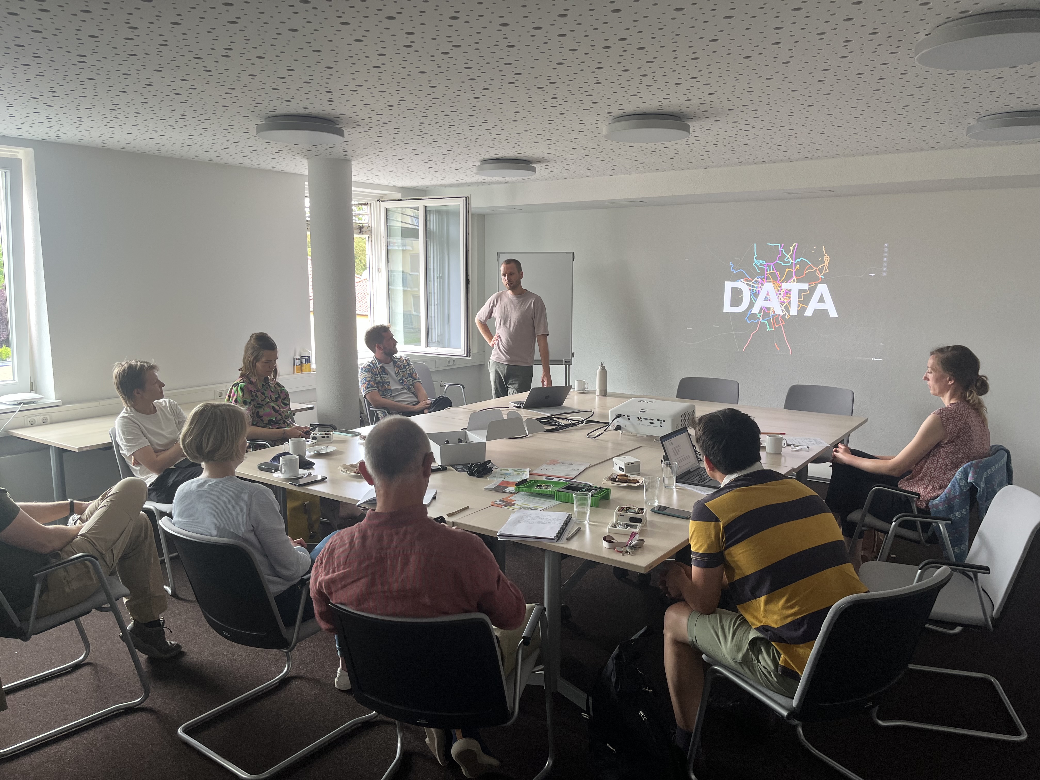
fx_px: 781
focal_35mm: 26
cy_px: 390
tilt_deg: -7.9
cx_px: 520
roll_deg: +0.3
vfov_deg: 53.1
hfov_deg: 67.3
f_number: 1.6
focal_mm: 5.1
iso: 64
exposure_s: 1/60
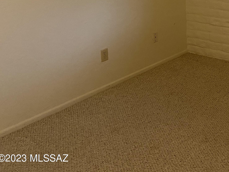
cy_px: -1
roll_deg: +0.2
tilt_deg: -10.4
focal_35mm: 53
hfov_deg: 33.1
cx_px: 230
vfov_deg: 26.1
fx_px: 351
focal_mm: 4.25
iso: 250
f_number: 1.8
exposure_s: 1/60
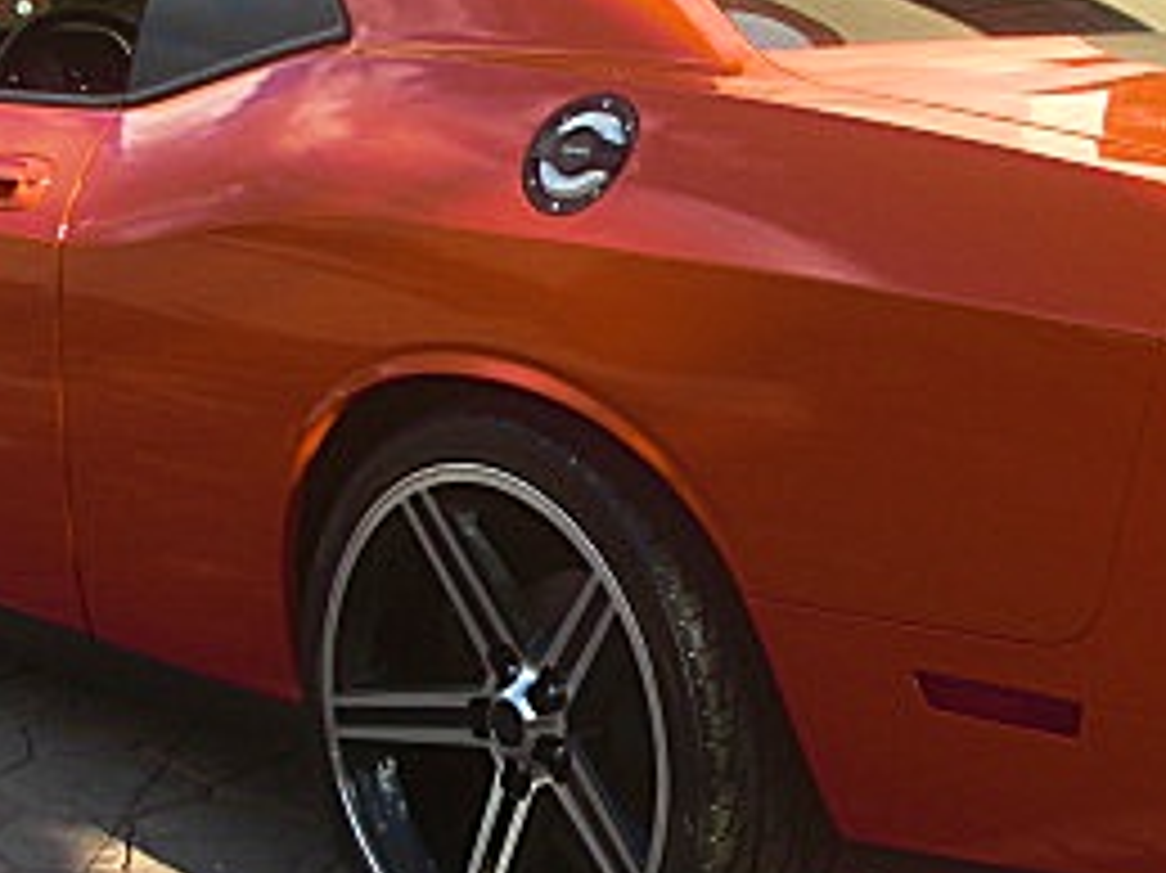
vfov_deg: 16.6
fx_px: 2996
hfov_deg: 21.9
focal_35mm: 89
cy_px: 500
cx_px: 783
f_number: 2.8
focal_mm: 6.3
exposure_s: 1/320
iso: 50
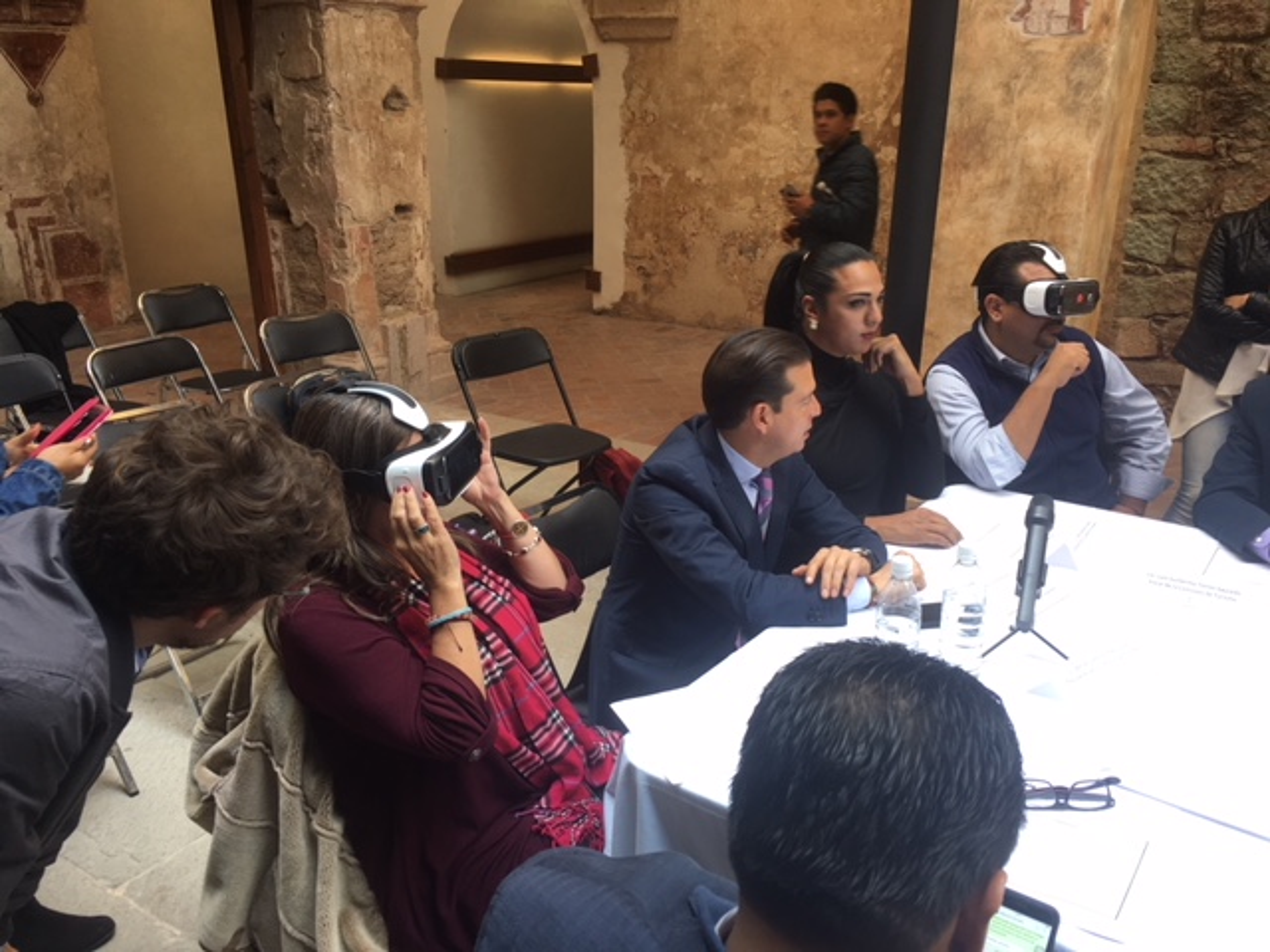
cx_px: 635
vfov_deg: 48.2
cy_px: 476
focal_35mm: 29
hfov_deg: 61.7
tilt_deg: -18.9
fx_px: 1064
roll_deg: -1.1
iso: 32
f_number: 2.2
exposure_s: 1/40
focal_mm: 4.15
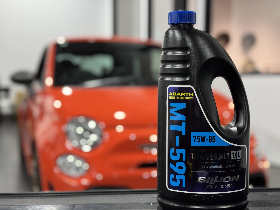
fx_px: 388
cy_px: 105
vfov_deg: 30.3
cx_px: 140
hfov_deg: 39.7
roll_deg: -0.8
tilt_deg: -3.9
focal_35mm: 48
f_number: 1.78
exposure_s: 1/50
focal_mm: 6.76
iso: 100
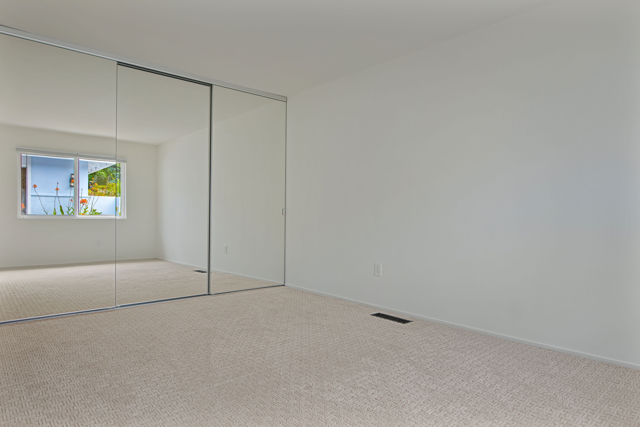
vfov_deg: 59.5
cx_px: 320
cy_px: 214
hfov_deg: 81.2
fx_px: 373
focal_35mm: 21
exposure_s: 1/60
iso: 100
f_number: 4
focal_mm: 14
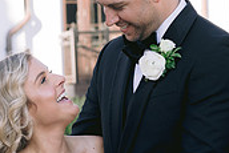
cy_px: 133
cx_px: 137
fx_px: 1248
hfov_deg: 10.5
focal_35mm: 196
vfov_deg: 7.0
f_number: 4
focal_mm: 50
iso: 200
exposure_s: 1/500
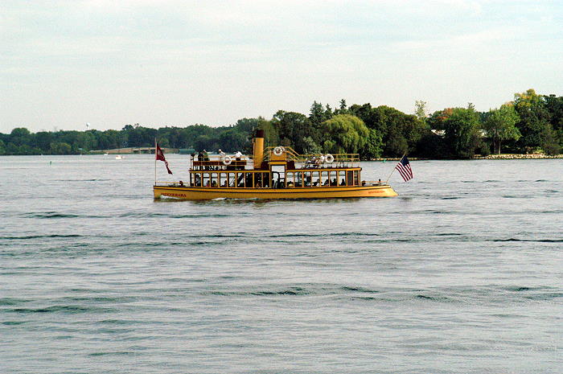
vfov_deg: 7.3
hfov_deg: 11.0
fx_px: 2929
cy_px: 187
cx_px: 282
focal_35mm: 188
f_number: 11
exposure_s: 1/2000
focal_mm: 125
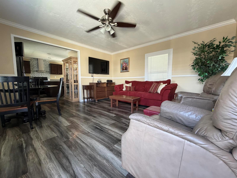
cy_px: 89
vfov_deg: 85.7
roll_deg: +1.3
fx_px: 96
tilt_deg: -5.4
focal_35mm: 14
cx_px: 118
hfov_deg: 102.1
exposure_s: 1/87
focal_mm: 2.22
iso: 320
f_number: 2.2
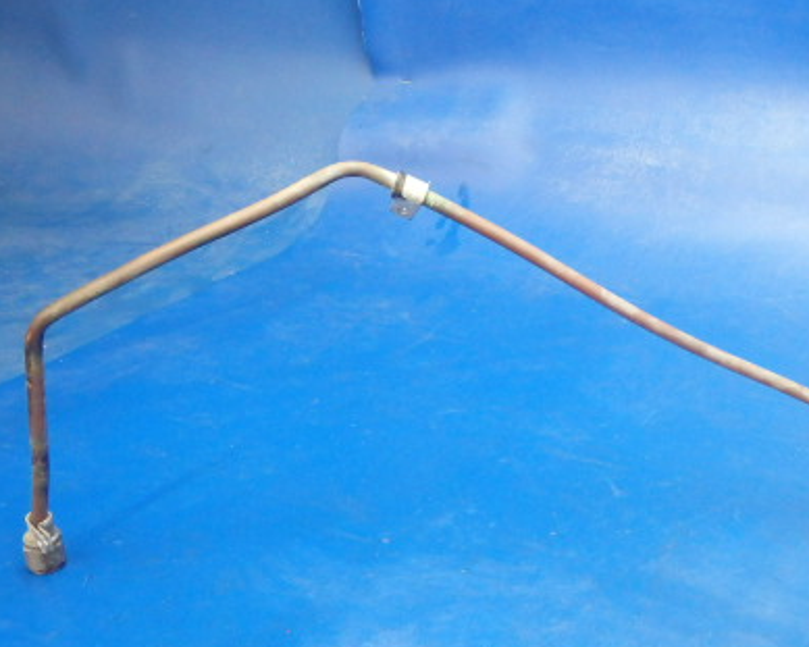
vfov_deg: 33.3
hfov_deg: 39.6
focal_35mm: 45
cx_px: 645
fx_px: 1077
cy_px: 379
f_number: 3.9
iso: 800
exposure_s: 1/20
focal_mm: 5
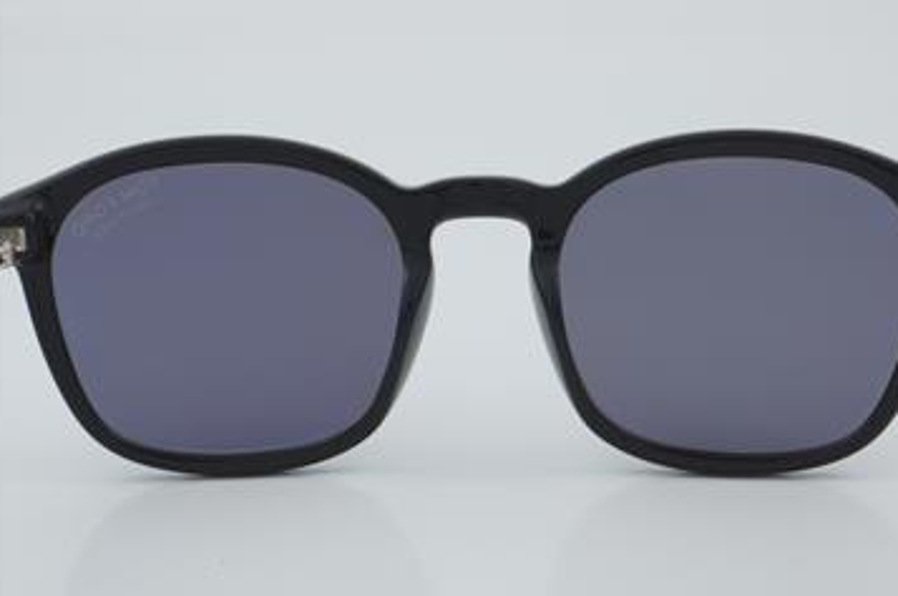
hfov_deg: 22.0
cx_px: 485
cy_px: 289
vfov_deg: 14.7
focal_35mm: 93
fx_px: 2306
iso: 100
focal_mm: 55
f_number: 32
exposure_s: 1/4
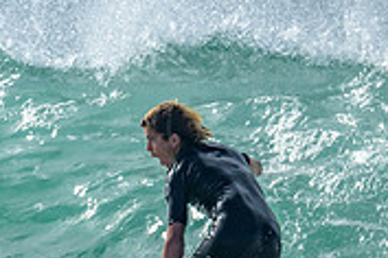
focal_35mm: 3590
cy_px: 241
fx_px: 38689
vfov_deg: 0.4
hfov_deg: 0.6
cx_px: 80
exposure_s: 1/2000
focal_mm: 800
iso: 180
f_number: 6.3
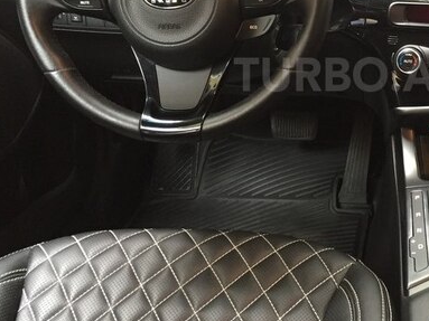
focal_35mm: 50
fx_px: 619
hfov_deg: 36.8
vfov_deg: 28.6
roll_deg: -1.6
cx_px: 348
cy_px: 74
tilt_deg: -23.5
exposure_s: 1/33
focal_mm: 4.15
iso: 200
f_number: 2.2
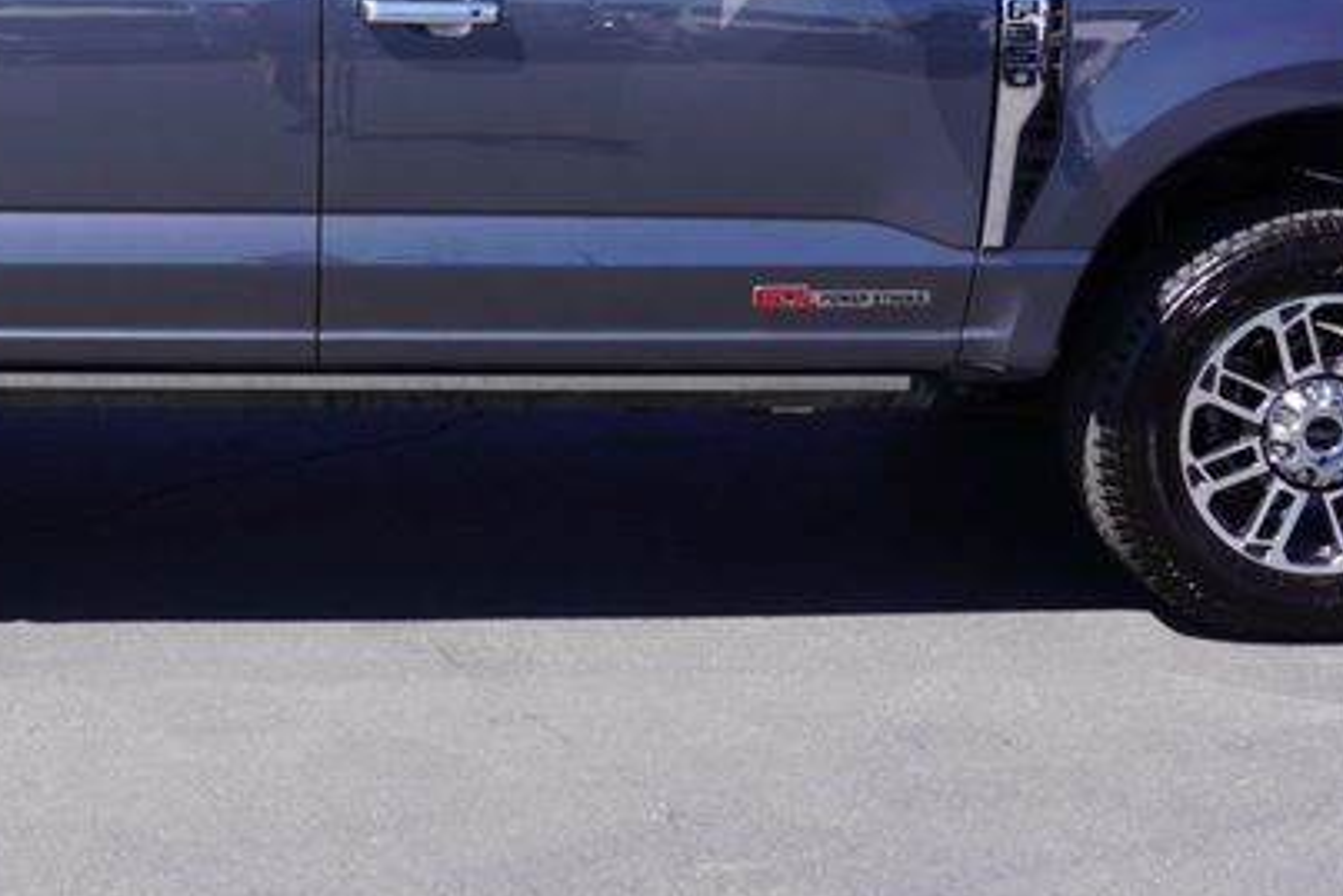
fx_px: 2276
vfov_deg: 22.1
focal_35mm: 61
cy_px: 210
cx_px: 163
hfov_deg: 31.5
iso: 100
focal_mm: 16
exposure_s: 1/125
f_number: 9
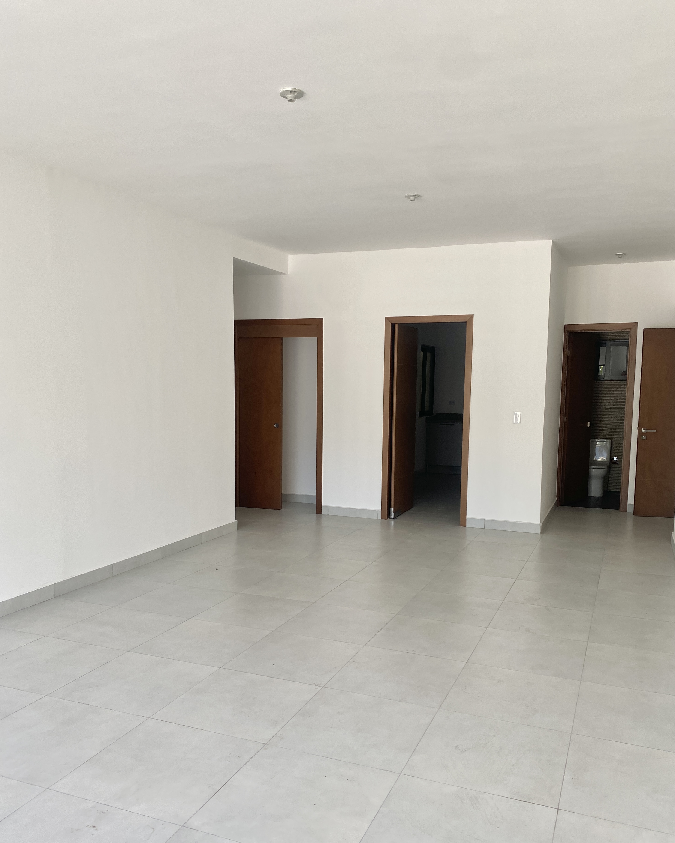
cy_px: 454
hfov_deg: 51.5
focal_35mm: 28
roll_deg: +0.1
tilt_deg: -6.3
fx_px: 699
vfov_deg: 62.1
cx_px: 347
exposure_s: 1/122
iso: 40
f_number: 1.8
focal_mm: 4.25
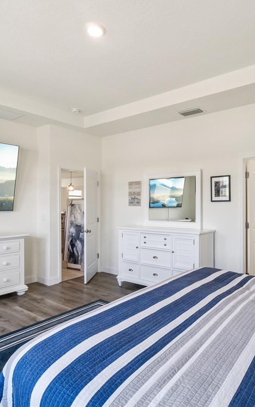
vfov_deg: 77.1
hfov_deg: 52.0
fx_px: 256
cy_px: 203
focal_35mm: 23
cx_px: 170
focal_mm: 10
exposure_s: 1/60
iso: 1600
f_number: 11
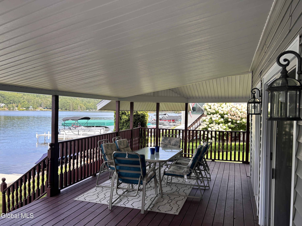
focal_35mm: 26
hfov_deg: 67.3
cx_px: 151
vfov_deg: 53.1
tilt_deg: -1.1
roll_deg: +0.0
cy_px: 113
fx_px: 227
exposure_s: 1/484
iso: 50
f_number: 1.5
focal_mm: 5.7
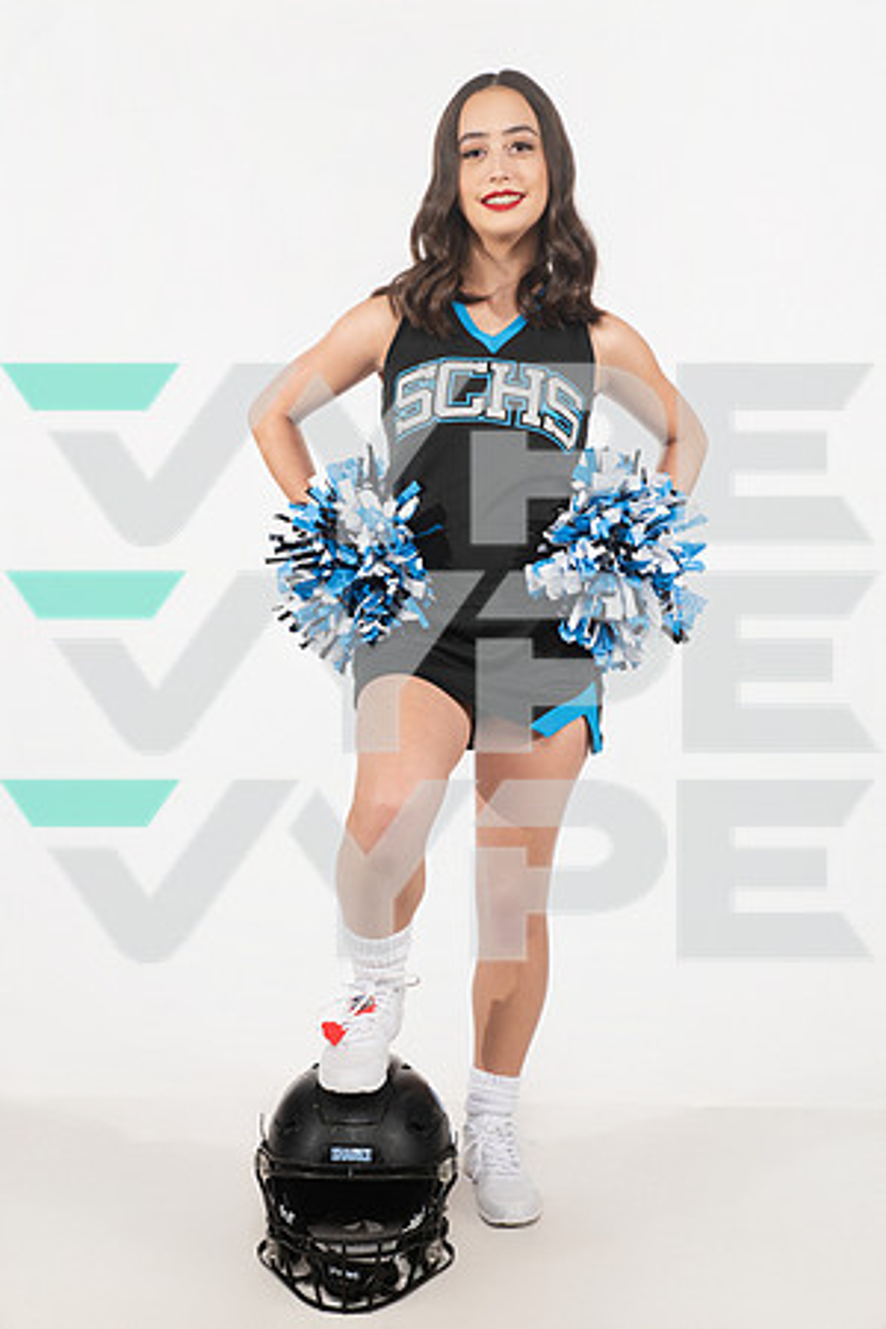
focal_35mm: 48
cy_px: 664
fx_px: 1772
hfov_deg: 28.1
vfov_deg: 41.1
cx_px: 443
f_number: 7.1
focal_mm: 48
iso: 500
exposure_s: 1/320
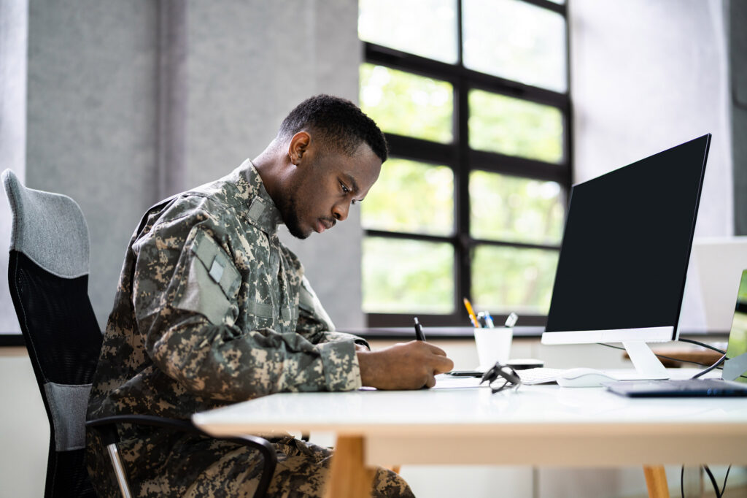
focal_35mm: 50
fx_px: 1037
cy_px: 249
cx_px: 374
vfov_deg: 27.0
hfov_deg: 39.6
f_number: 1.4
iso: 250
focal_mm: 50
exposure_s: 1/160
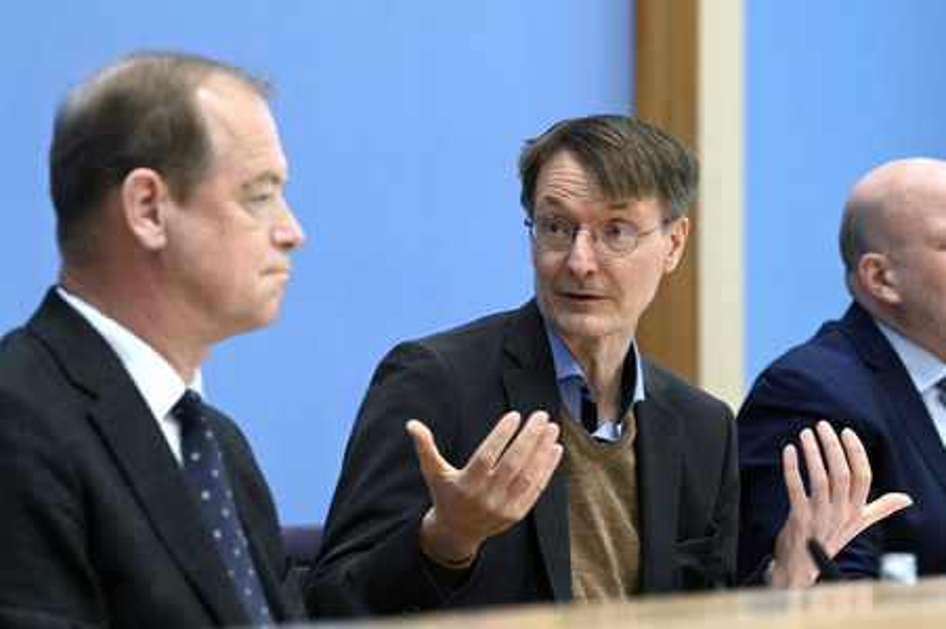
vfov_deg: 8.1
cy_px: 314
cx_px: 473
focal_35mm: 170
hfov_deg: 12.1
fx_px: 4464
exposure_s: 1/400
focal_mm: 170
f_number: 5.6
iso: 4000
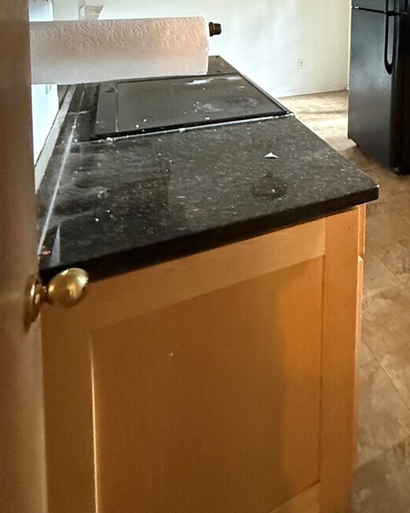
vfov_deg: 50.3
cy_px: 27
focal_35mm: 30
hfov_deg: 41.6
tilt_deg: -6.7
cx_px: 417
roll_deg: -2.2
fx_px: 455
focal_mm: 2.22
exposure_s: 1/60
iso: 1000
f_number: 2.2
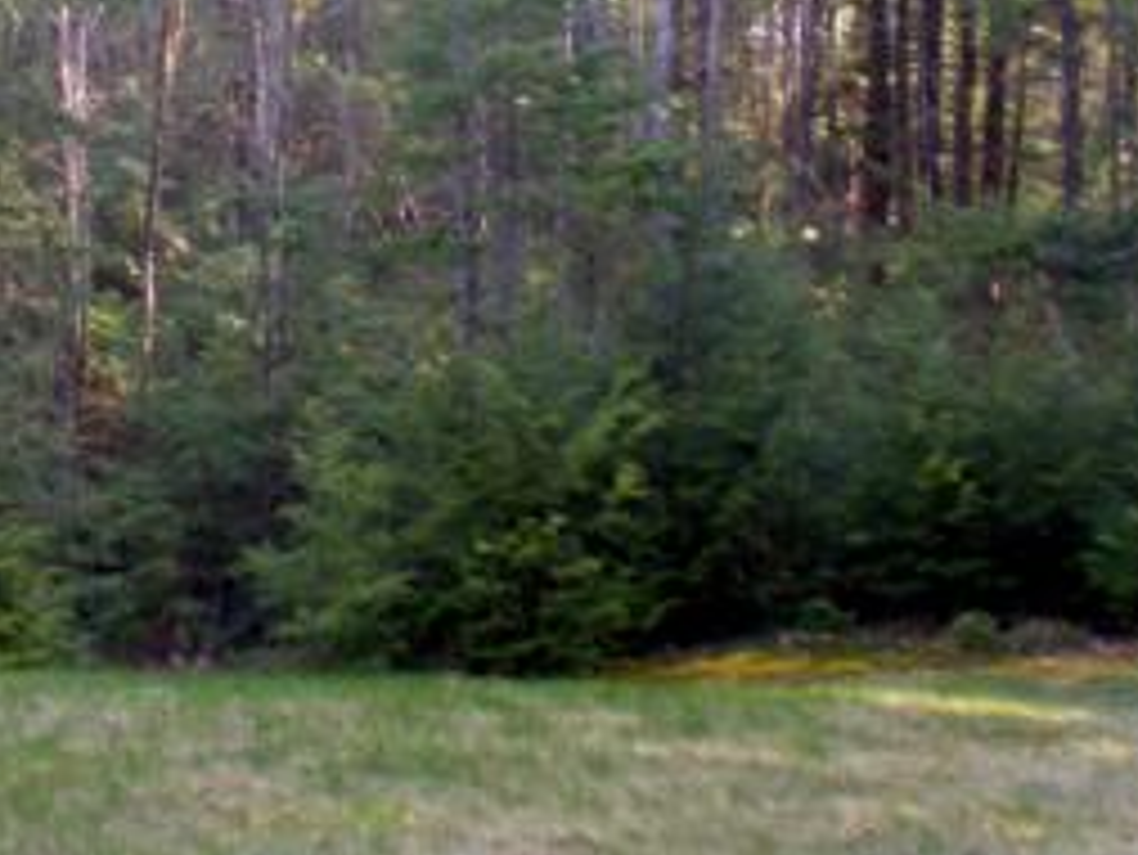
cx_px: 423
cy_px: 40
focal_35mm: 87
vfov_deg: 16.7
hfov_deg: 22.4
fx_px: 2861
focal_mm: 6.3
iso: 64
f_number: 3.1
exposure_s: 1/52.6
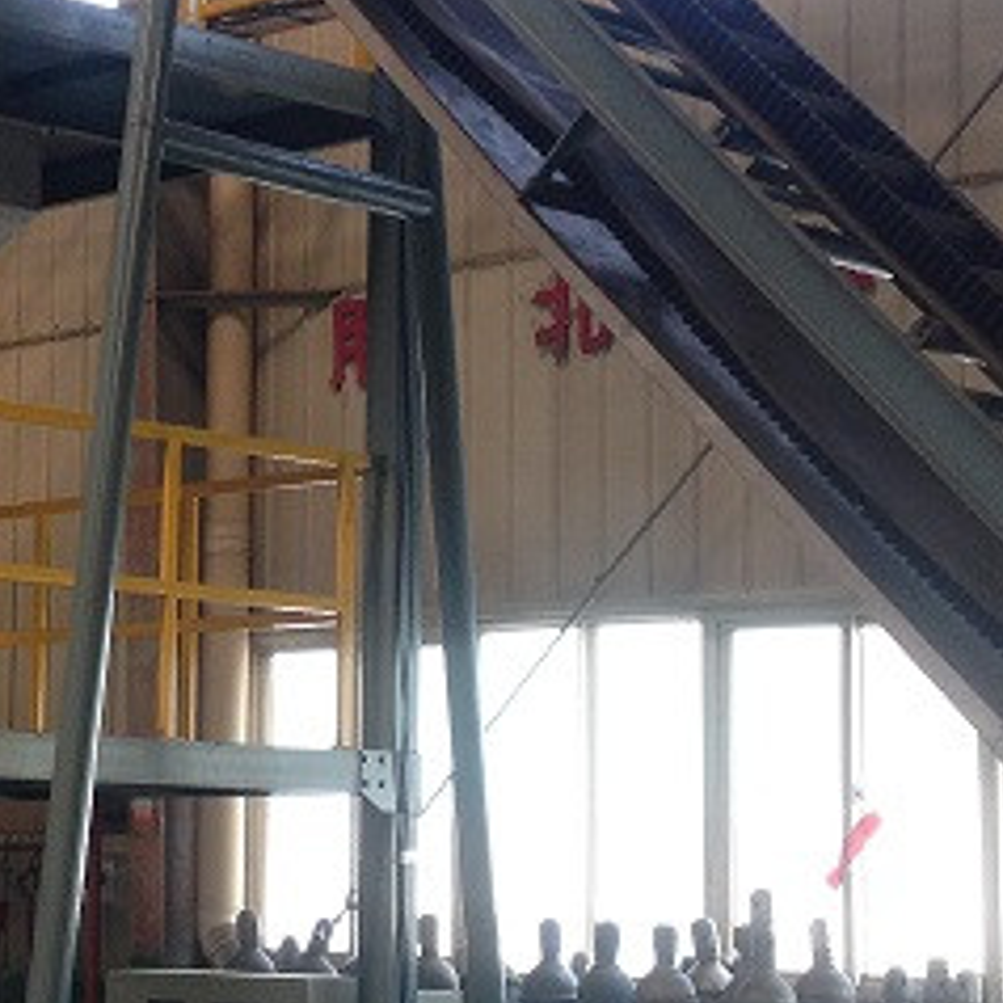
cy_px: 455
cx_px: 198
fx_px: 3475
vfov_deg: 16.4
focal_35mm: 106
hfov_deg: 16.3
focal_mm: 4.28
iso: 64
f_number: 2.4
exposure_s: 1/40
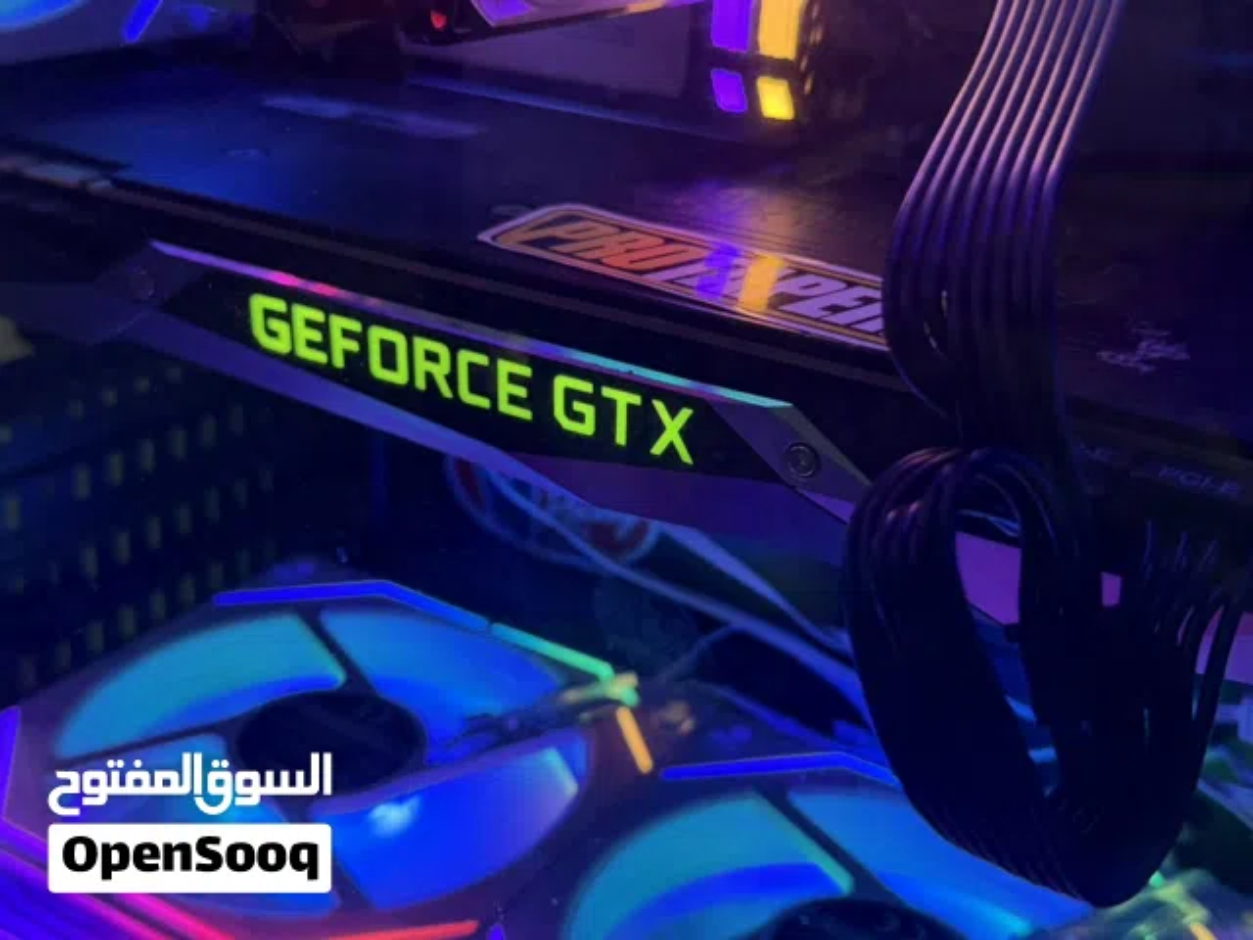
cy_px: 470
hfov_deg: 71.6
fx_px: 869
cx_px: 626
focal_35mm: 24
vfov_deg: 56.8
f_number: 1.78
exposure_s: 1/59
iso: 320
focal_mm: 6.76
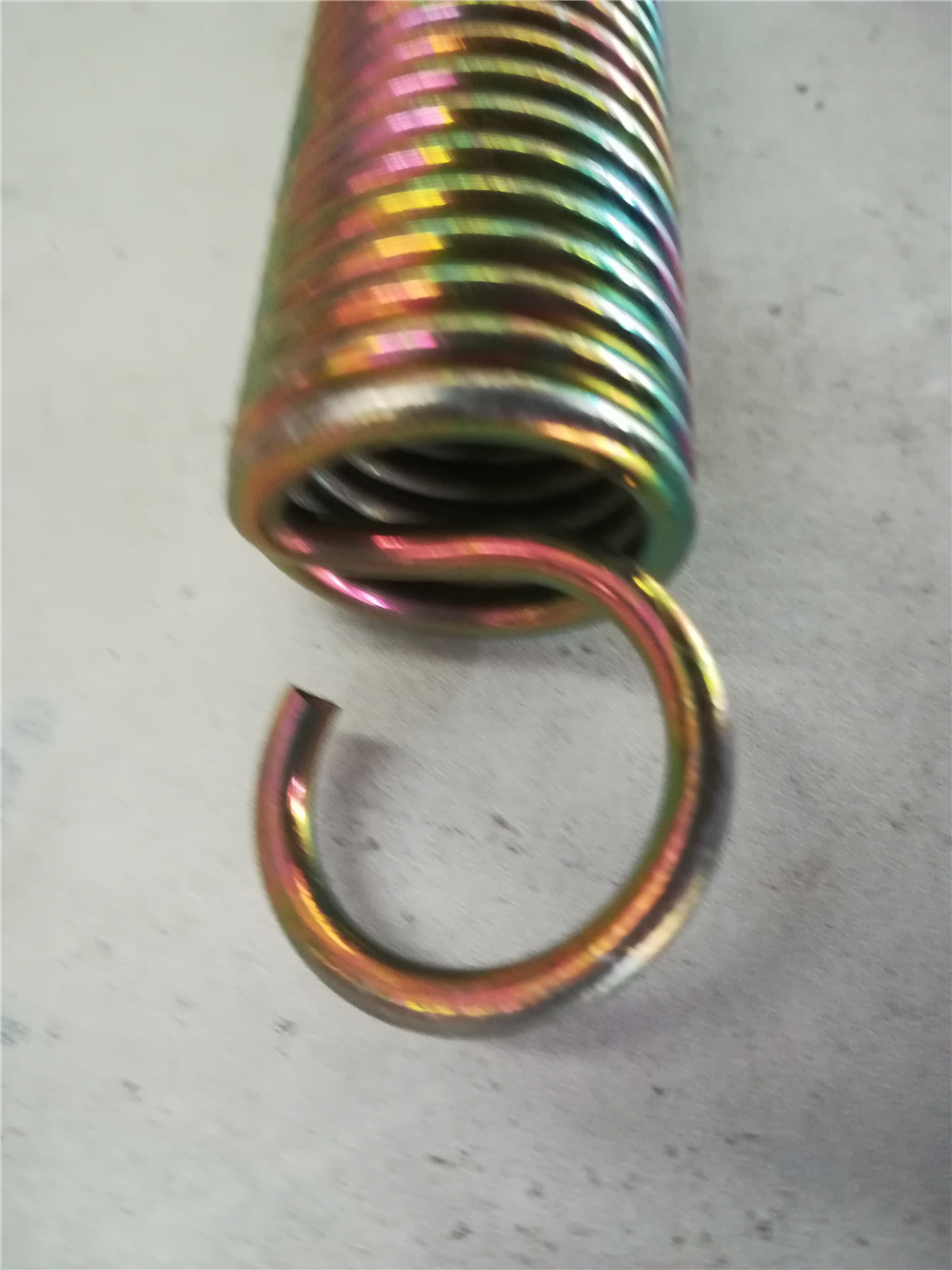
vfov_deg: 67.3
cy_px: 635
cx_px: 476
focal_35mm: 26
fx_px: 953
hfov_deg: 53.1
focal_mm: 3.83
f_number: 2.2
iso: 640
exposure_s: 1/20
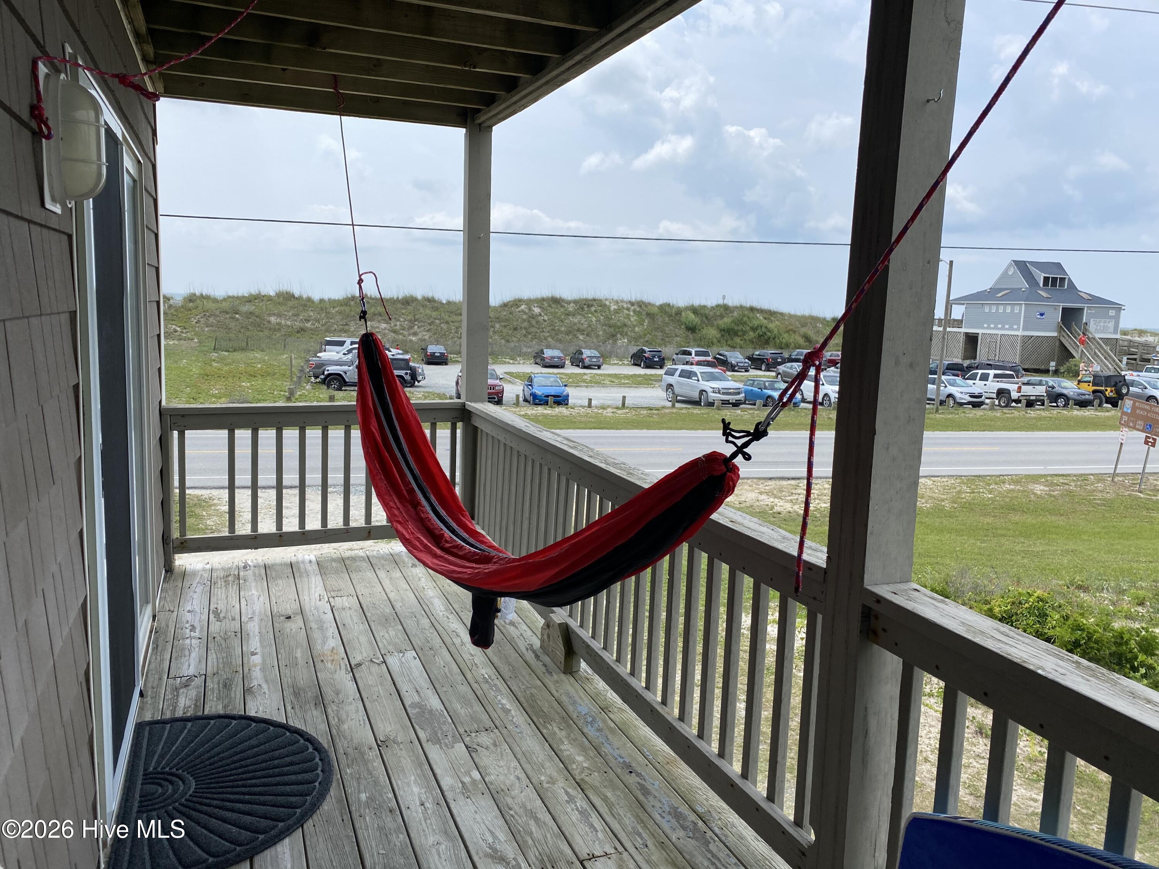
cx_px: 580
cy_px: 434
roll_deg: -1.7
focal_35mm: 26
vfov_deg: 53.1
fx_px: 871
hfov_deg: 67.3
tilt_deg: -7.8
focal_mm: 4.25
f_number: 1.8
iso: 32
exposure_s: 1/3205
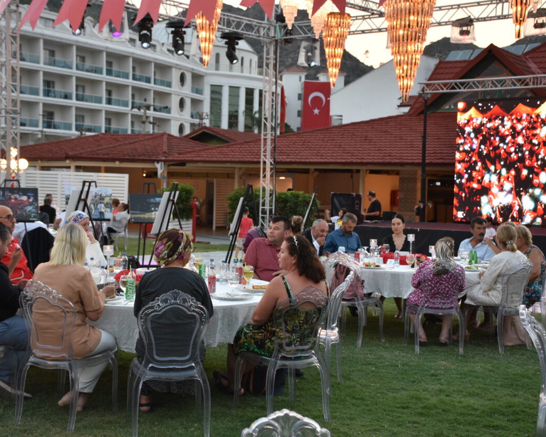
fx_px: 889
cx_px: 235
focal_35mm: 55
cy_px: 220
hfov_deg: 34.1
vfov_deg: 27.6
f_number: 4.5
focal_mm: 32
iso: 800
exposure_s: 1/80
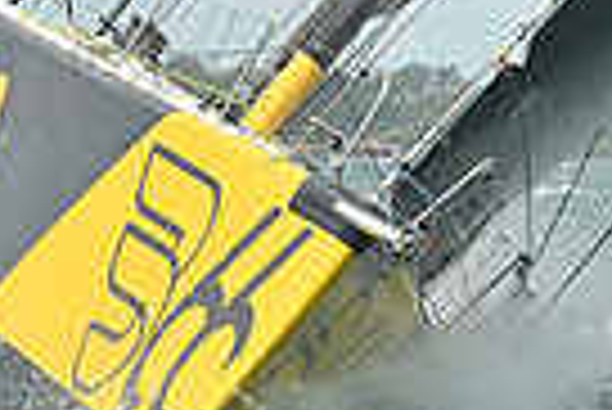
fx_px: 10534
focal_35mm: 619
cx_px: 459
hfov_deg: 3.3
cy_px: 304
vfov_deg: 2.2
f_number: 9
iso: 250
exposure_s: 1/1250
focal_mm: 145
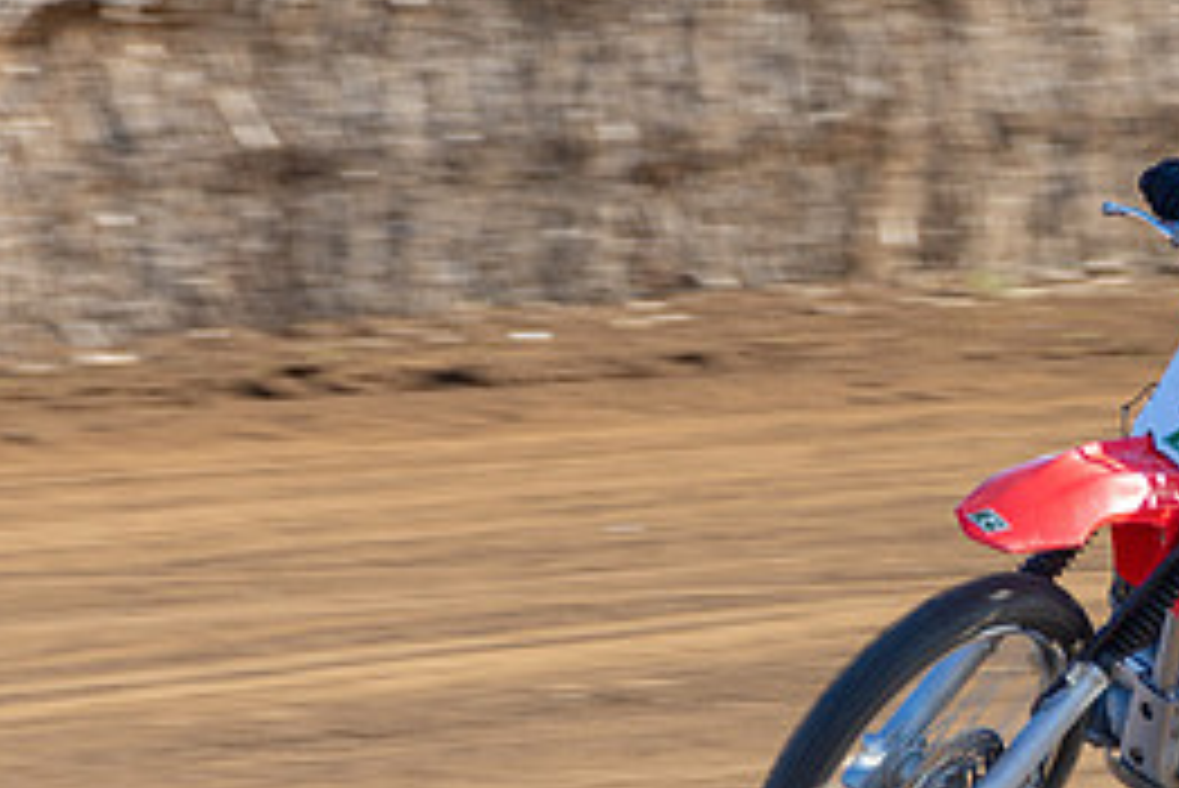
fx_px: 16875
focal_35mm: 515
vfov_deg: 2.7
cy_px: 547
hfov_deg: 4.0
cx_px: 1107
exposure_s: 1/160
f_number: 8
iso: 200
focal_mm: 155
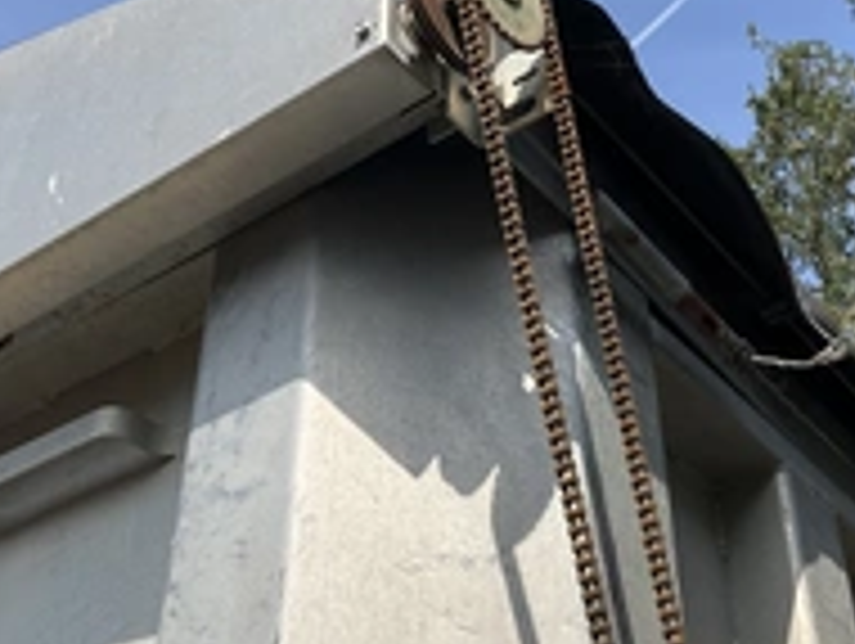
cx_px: 522
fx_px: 1509
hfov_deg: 31.5
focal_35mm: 61
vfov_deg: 24.1
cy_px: 284
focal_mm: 3
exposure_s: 1/1626
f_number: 1.8
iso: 25
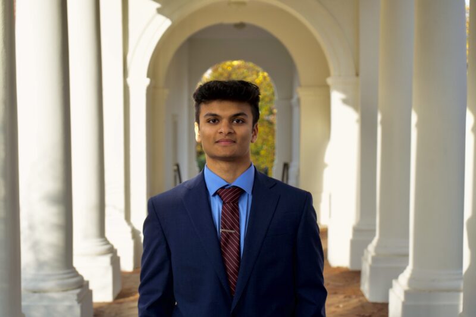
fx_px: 872
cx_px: 238
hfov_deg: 30.5
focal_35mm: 66
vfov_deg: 20.6
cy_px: 158
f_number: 5.6
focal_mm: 66
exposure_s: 1/800
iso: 500
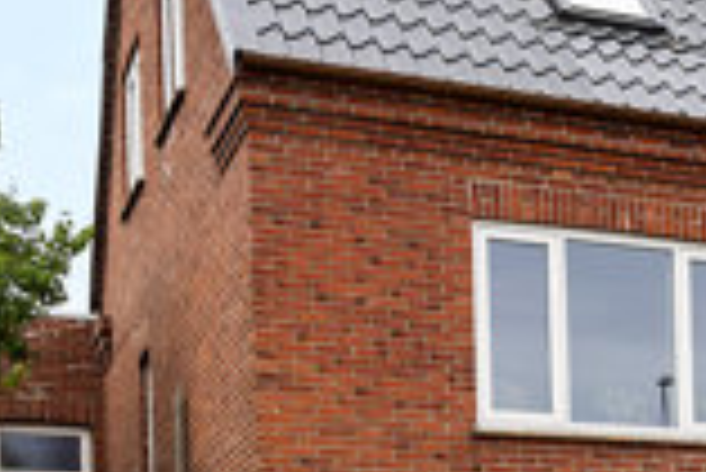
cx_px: 733
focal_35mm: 86
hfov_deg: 22.4
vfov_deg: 15.8
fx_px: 1698
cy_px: 243
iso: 200
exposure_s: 1/250
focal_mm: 15.1
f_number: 8
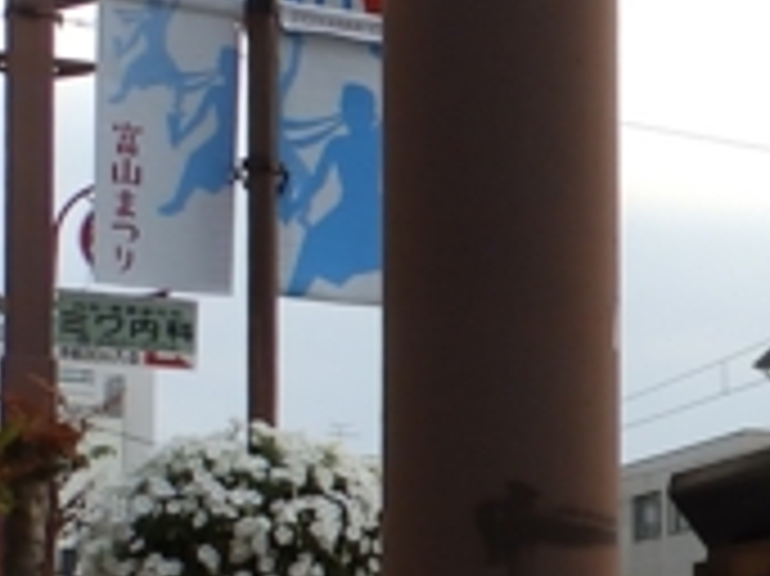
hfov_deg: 15.8
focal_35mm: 103
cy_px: 459
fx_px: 2290
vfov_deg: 14.3
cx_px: 1450
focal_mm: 4
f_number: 4
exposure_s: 1/125
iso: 80
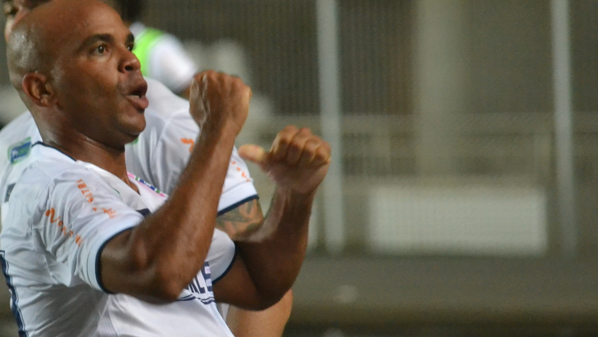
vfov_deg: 2.0
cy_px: 219
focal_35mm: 617
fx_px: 9784
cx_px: 58
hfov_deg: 3.5
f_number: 5
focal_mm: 195
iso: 3200
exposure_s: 1/500
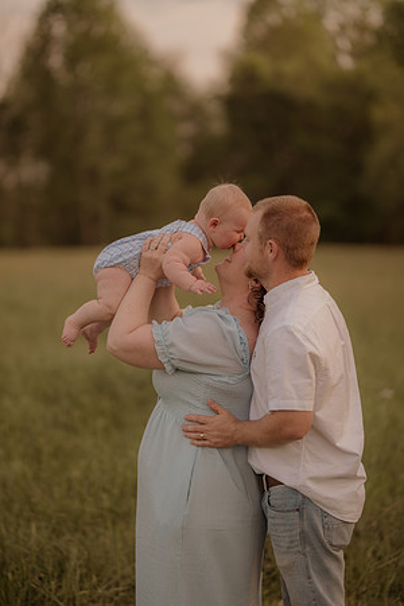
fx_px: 1431
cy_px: 303
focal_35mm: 85
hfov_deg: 16.1
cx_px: 202
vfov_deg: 23.9
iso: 160
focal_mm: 85
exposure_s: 1/800
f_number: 1.4
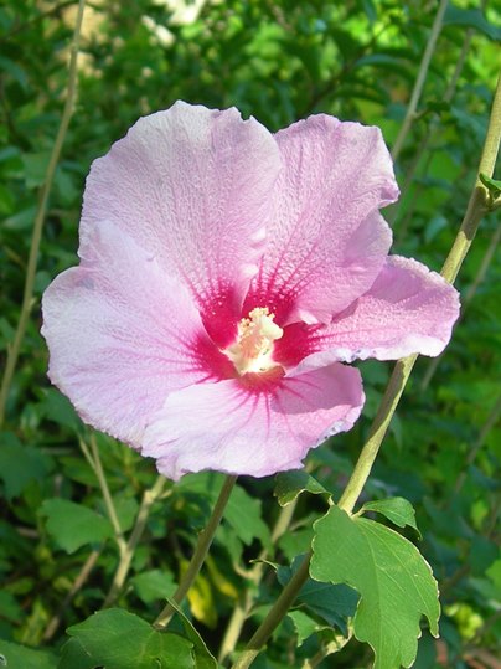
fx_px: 734
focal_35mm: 38
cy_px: 334
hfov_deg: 37.7
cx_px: 250
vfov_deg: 49.0
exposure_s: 1/352
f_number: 2.8
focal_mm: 7.8
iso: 50
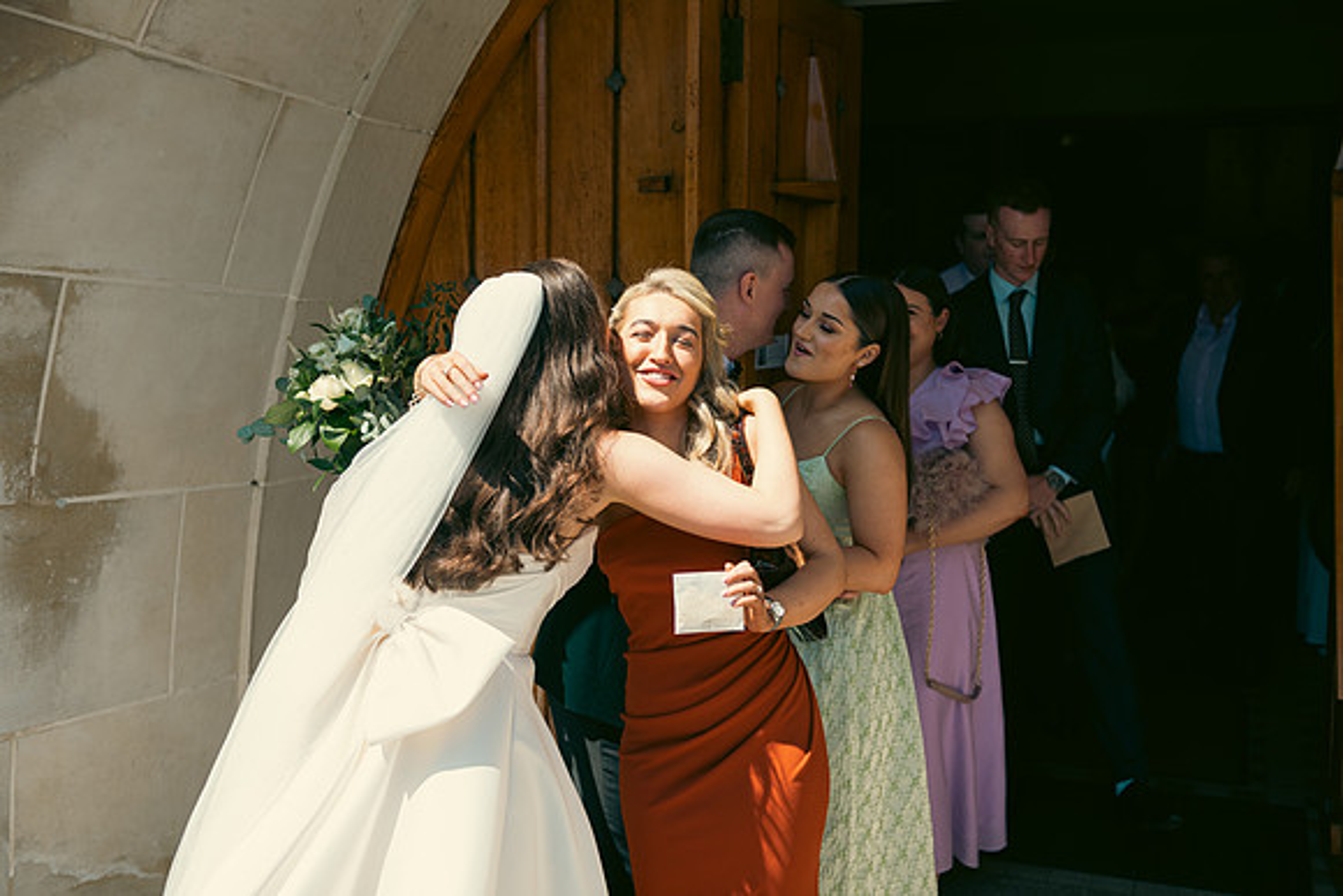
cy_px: 448
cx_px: 672
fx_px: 1493
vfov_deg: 33.4
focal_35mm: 40
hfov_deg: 48.4
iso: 100
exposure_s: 1/800
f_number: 3.5
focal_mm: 40
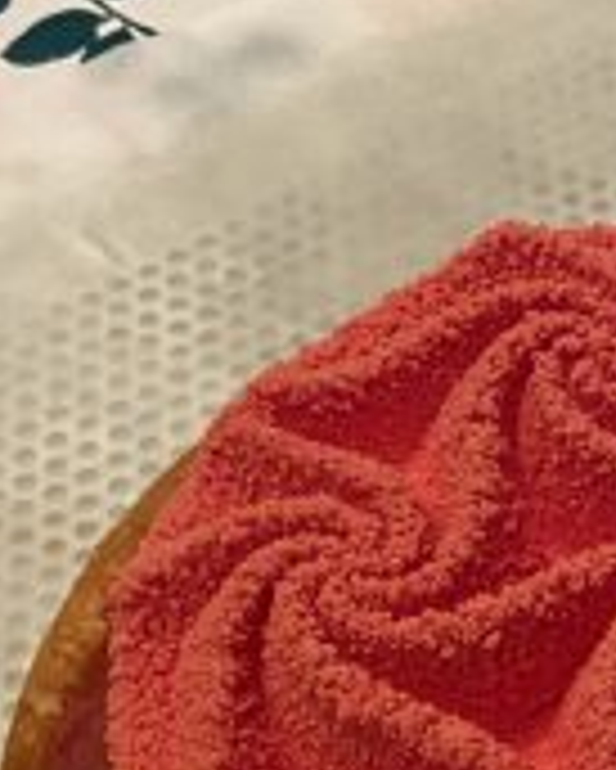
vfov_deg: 18.7
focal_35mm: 99
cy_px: 806
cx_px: 812
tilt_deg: -58.9
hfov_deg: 14.8
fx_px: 2254
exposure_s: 1/33
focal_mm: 4.25
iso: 320
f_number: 1.8
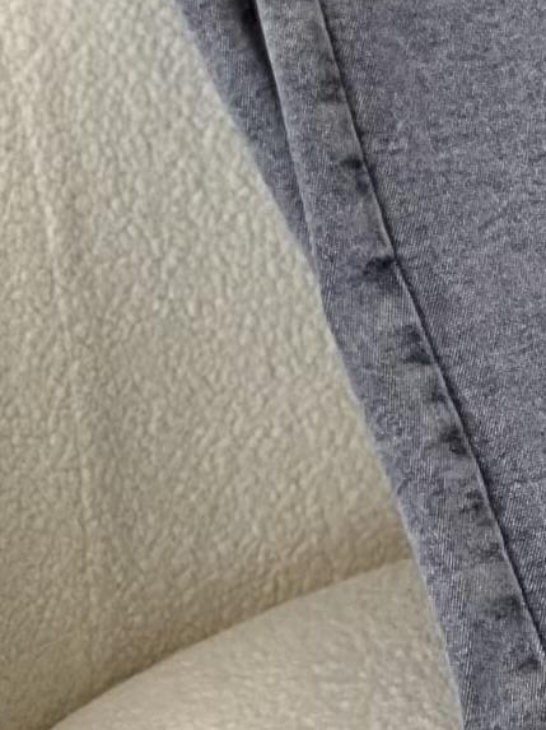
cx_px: 794
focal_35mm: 338
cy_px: -236
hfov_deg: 4.4
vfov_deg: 5.8
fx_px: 7116
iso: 80
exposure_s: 1/395
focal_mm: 6.86
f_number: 1.78
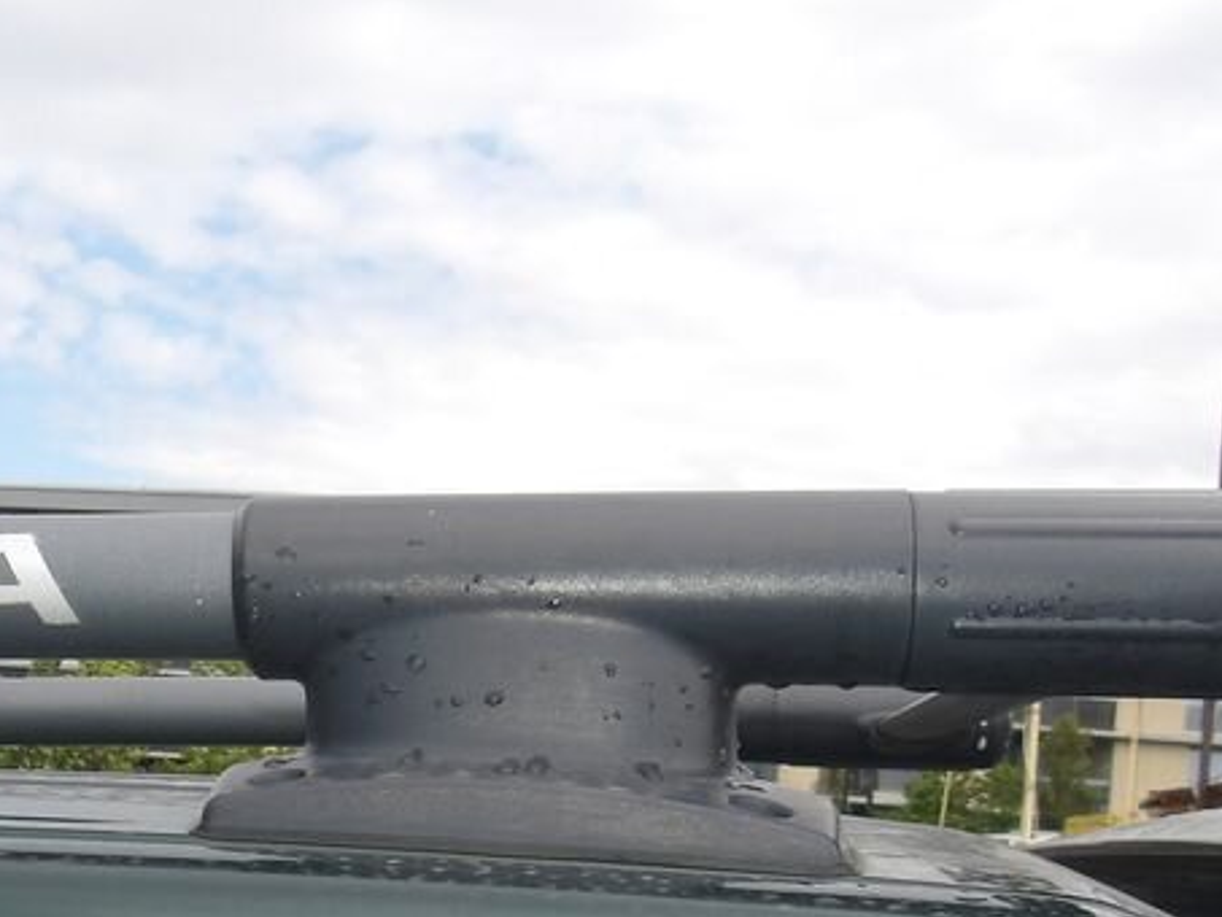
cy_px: 833
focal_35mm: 61
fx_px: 2154
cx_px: 103
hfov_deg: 30.2
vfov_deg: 23.4
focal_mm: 4.9
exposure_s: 1/984
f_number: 3
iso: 100
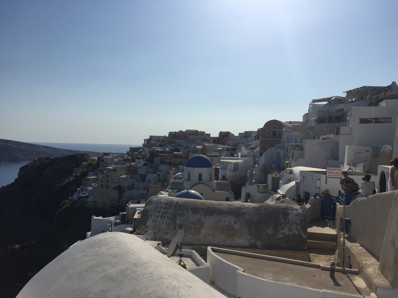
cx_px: 199
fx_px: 333
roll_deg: -2.5
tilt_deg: -1.3
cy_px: 149
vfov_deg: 48.2
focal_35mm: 29
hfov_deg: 61.7
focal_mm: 4.15
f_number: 2.2
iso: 32
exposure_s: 1/7937
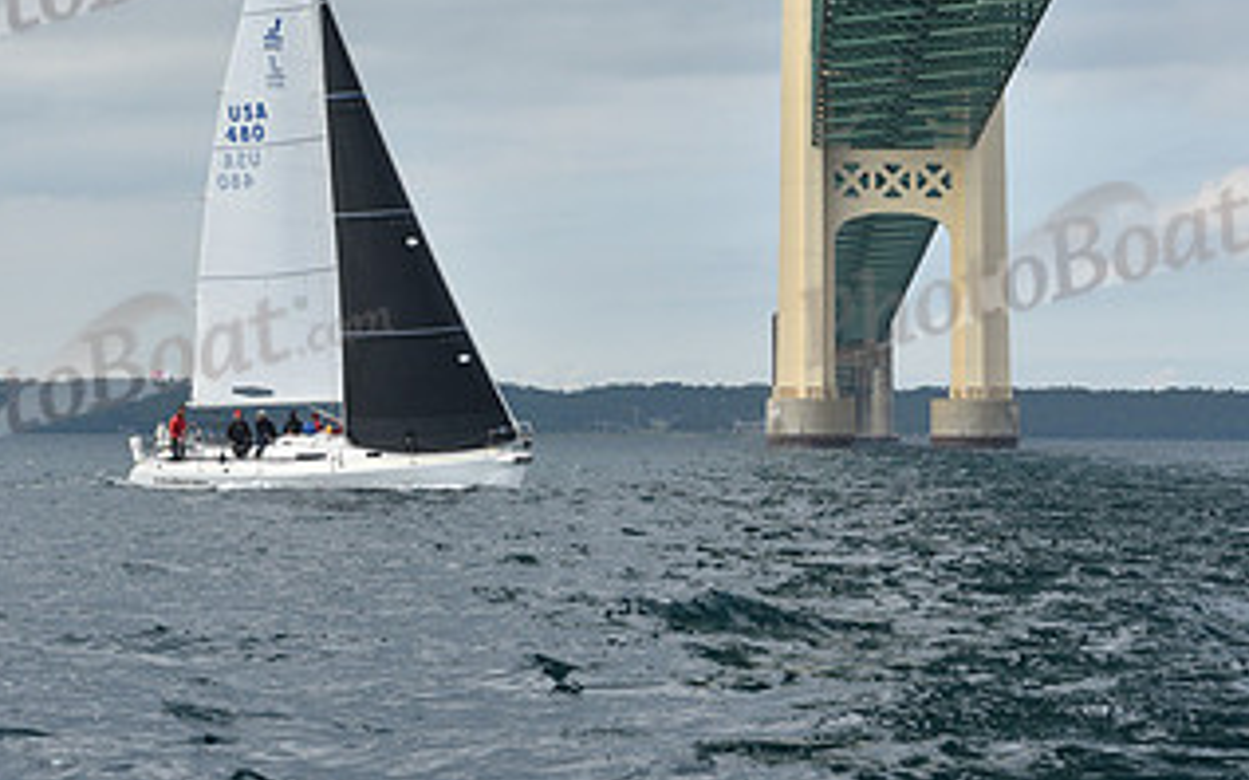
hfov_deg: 14.9
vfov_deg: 9.2
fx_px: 4765
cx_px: 597
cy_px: -284
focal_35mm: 140
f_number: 9
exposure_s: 1/800
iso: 400
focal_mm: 75
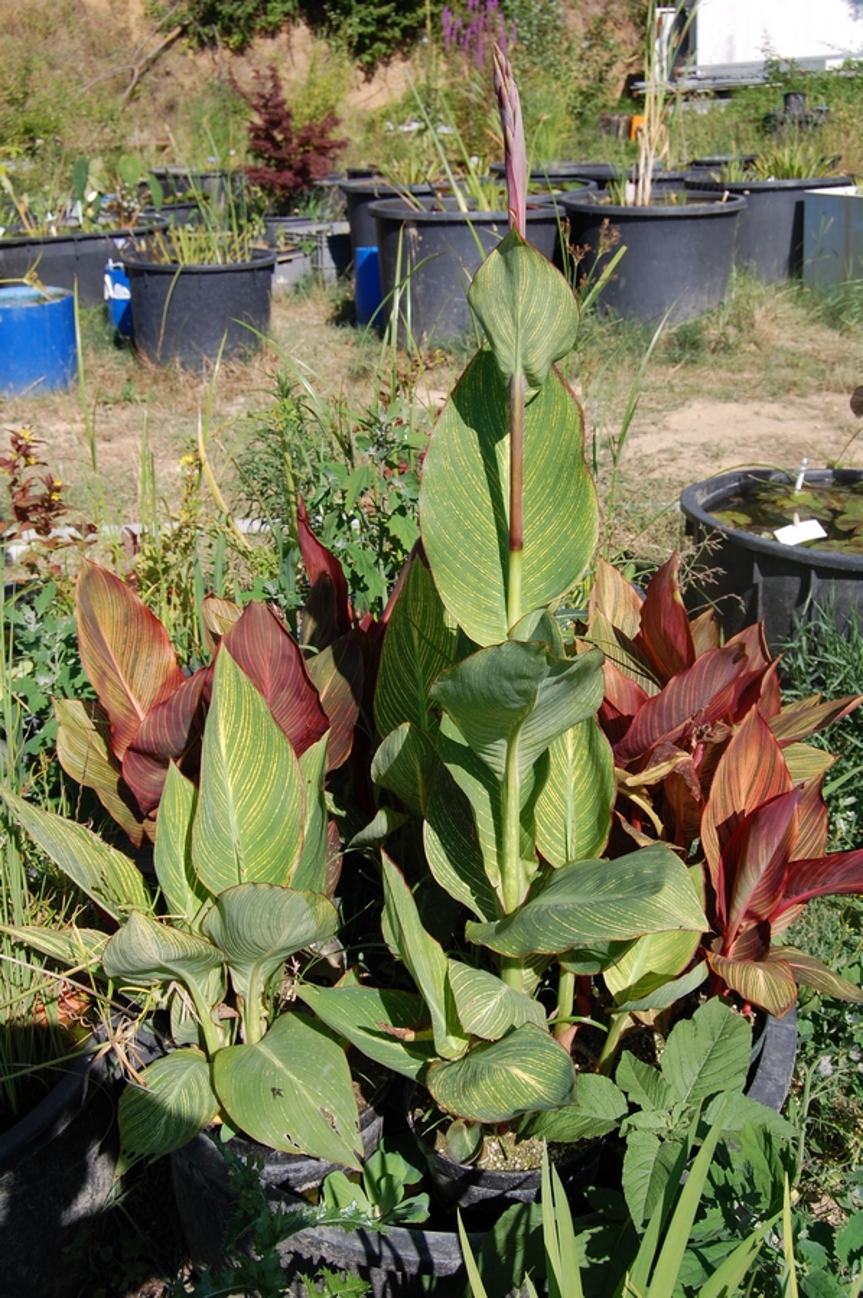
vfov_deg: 49.6
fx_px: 1406
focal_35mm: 39
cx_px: 432
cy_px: 649
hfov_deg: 34.1
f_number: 9
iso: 200
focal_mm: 26
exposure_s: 1/320
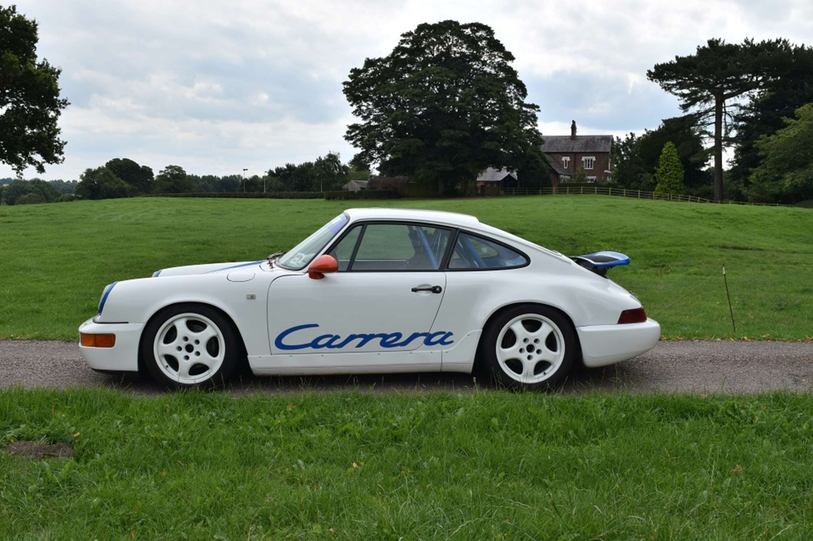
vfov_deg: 38.3
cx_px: 406
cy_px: 270
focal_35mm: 34
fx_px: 779
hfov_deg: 55.1
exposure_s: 1/400
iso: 200
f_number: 10
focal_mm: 23
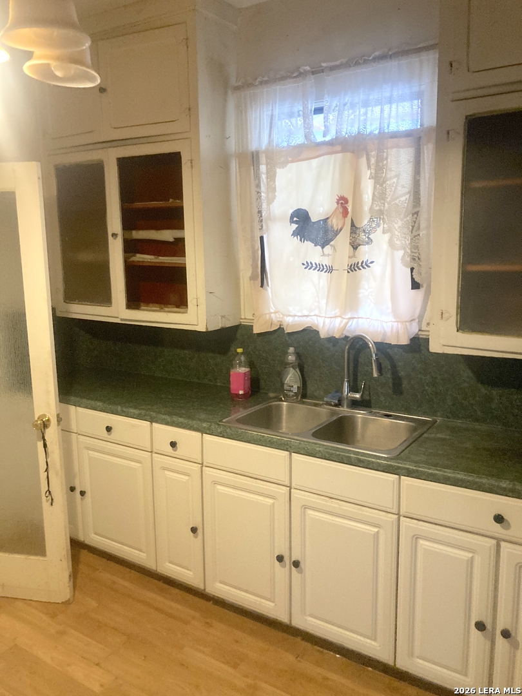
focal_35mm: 28
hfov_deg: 49.7
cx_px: 261
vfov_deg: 63.4
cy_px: 348
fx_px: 563
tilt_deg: -7.9
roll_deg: +3.0
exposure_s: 1/60
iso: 320
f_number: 1.8
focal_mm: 3.99
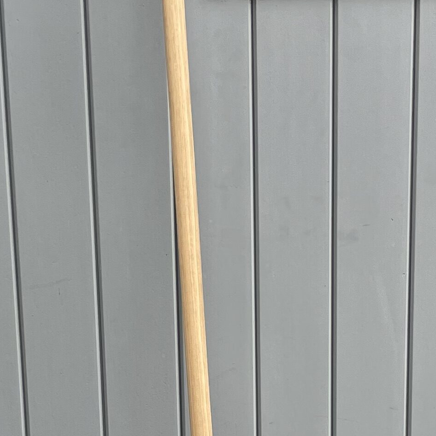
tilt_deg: -14.5
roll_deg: +1.4
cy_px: 461
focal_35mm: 98
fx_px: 1396
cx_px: 214
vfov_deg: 17.2
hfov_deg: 17.7
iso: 32
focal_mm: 4.2
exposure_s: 1/230
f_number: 1.6
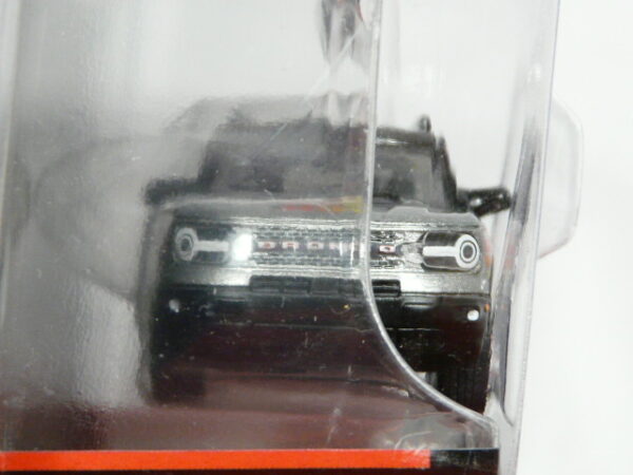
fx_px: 3182
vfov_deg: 8.5
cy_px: 238
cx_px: 316
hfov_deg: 11.4
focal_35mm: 174
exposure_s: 1/50
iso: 200
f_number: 3.6
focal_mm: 18
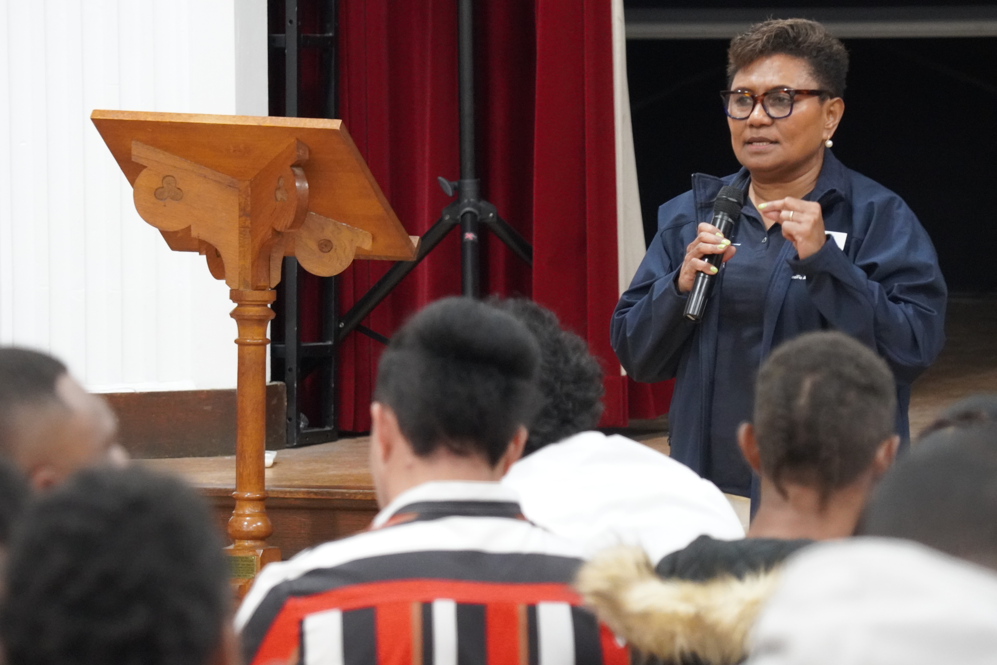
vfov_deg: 4.6
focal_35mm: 302
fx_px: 8349
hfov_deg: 6.8
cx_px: 498
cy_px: 332
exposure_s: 1/40
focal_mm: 201
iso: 6400
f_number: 6.3
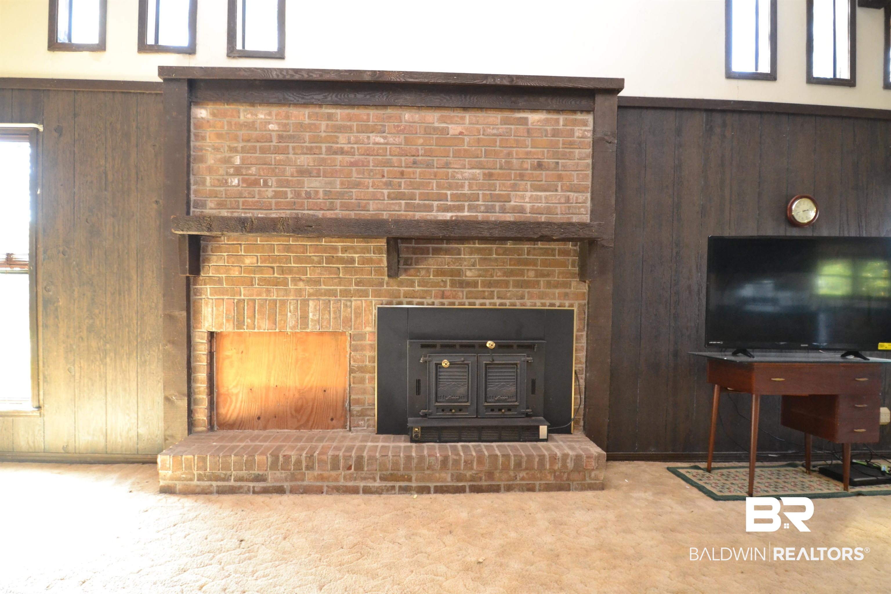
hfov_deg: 90.0
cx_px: 446
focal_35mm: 18
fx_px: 445
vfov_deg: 67.4
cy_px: 297
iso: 2200
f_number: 3.8
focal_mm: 12
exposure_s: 1/60
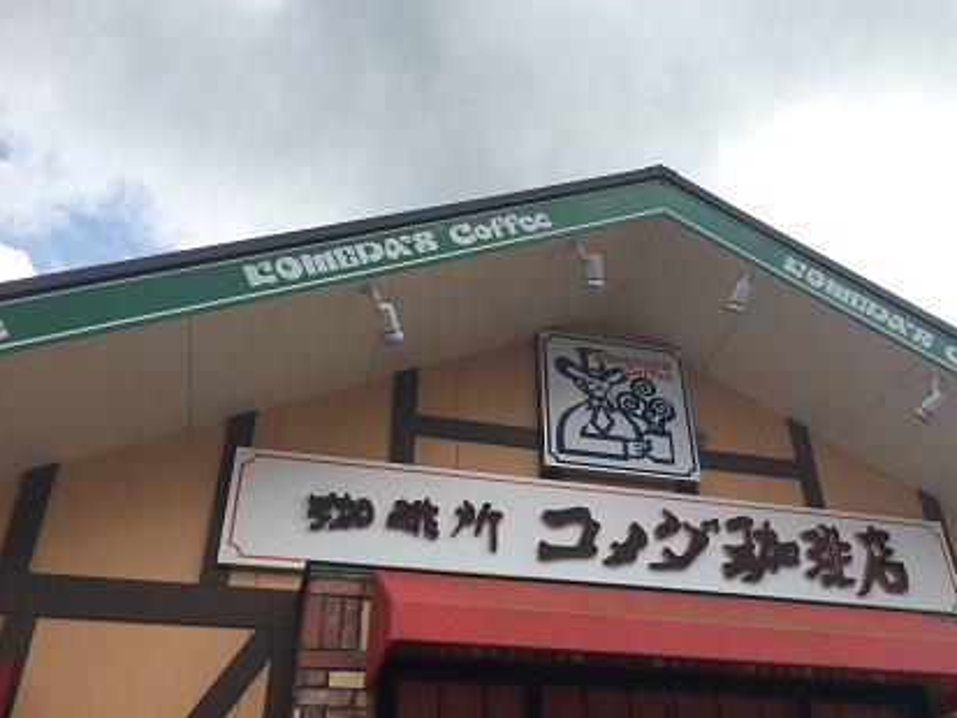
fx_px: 940
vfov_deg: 41.8
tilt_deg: +34.3
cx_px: 556
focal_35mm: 34
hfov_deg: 53.7
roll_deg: +3.0
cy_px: 383
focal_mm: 4.15
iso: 25
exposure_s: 1/646
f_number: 2.2
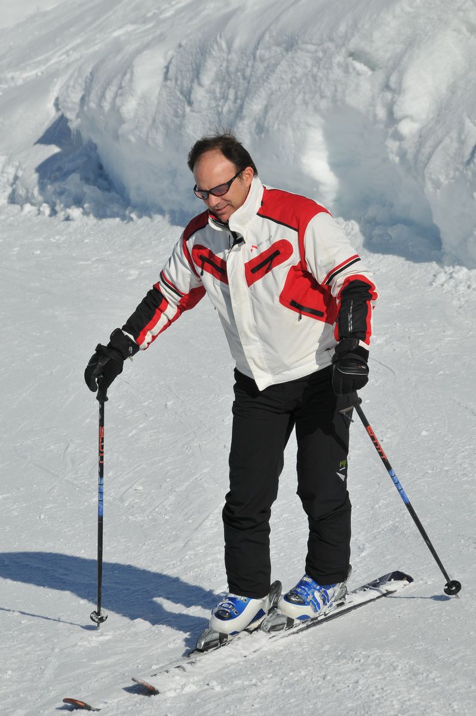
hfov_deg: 8.7
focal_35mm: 158
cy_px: 358
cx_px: 238
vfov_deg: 13.1
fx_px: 3132
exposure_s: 1/640
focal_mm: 105
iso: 200
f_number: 13
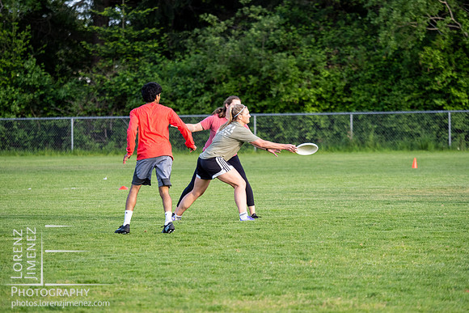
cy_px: 176
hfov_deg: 7.9
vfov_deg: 5.3
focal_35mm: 260
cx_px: 234
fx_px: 3388
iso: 400
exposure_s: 1/1000
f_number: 2.8
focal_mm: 125
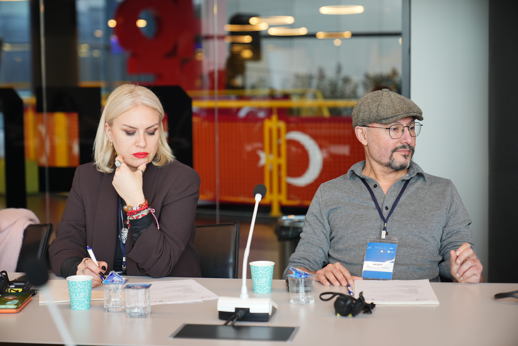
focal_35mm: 70
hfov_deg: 28.8
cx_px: 259
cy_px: 173
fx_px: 1007
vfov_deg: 19.5
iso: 400
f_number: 2.8
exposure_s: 1/100
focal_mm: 70
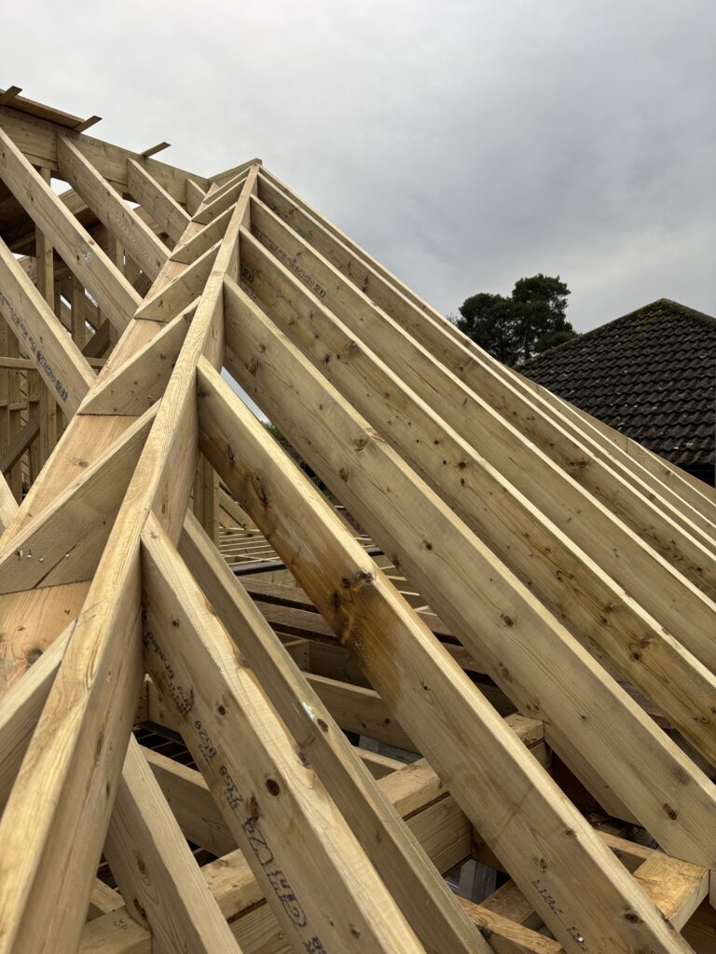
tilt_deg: -1.6
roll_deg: -0.8
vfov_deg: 67.3
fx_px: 717
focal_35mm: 26
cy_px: 477
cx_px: 358
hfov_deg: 53.1
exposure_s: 1/313
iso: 50
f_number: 1.6
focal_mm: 5.96
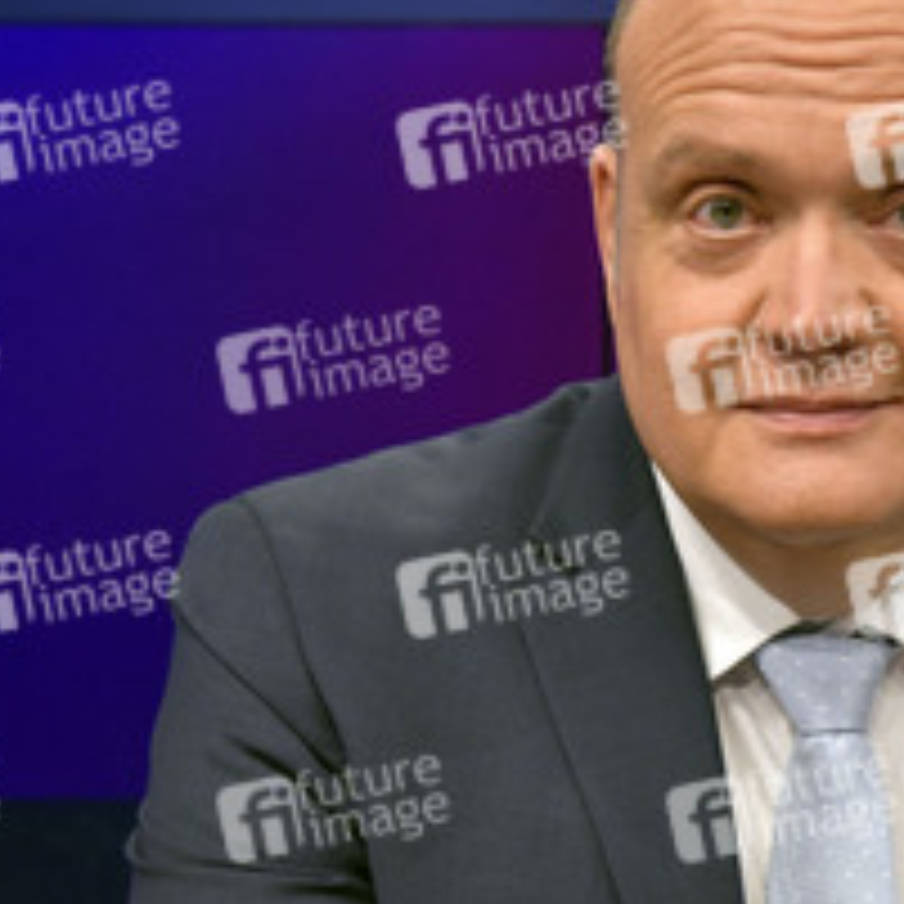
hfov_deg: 17.3
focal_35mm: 99
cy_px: 472
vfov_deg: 17.6
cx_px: 843
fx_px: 2925
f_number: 6.3
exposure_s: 1/200
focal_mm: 52
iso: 2500
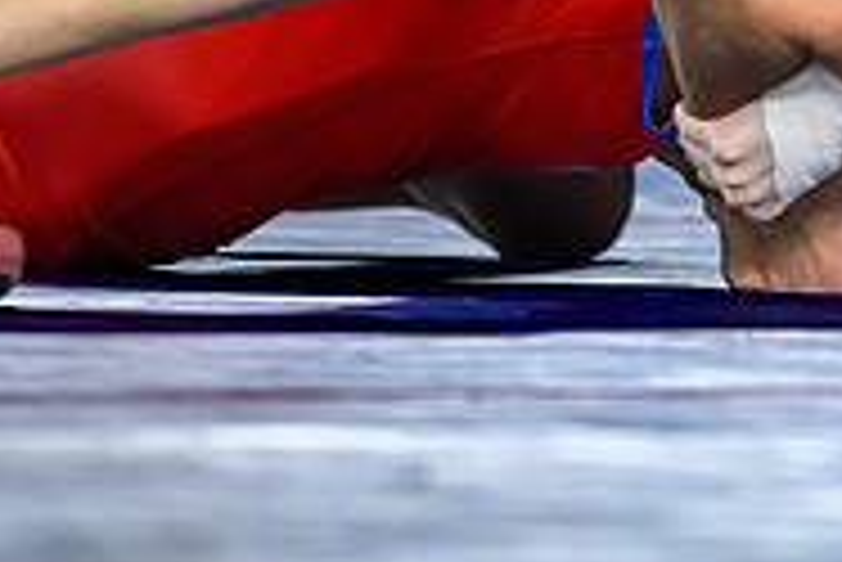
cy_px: -287
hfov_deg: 2.5
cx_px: 1060
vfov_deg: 1.7
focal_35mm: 808
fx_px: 18912
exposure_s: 1/800
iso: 3600
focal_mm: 200
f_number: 2.8
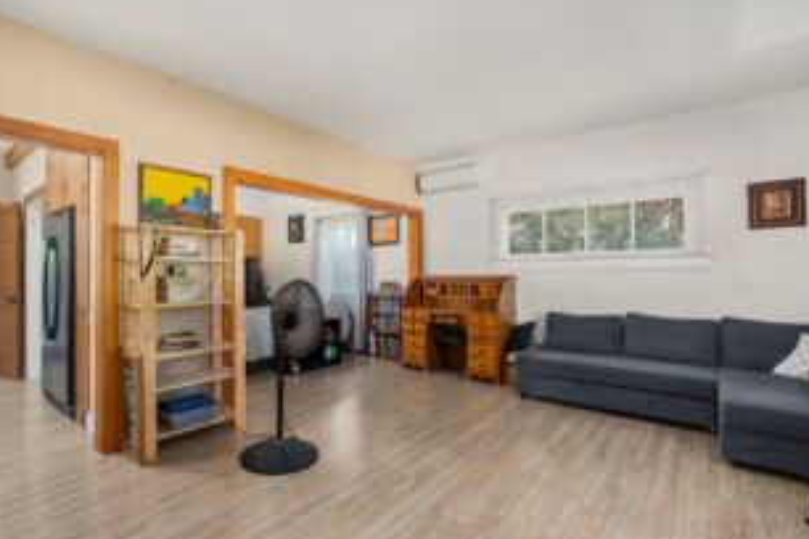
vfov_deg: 70.2
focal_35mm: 17
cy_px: 297
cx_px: 352
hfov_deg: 92.8
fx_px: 382
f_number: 7.1
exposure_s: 1/60
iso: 640
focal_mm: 13
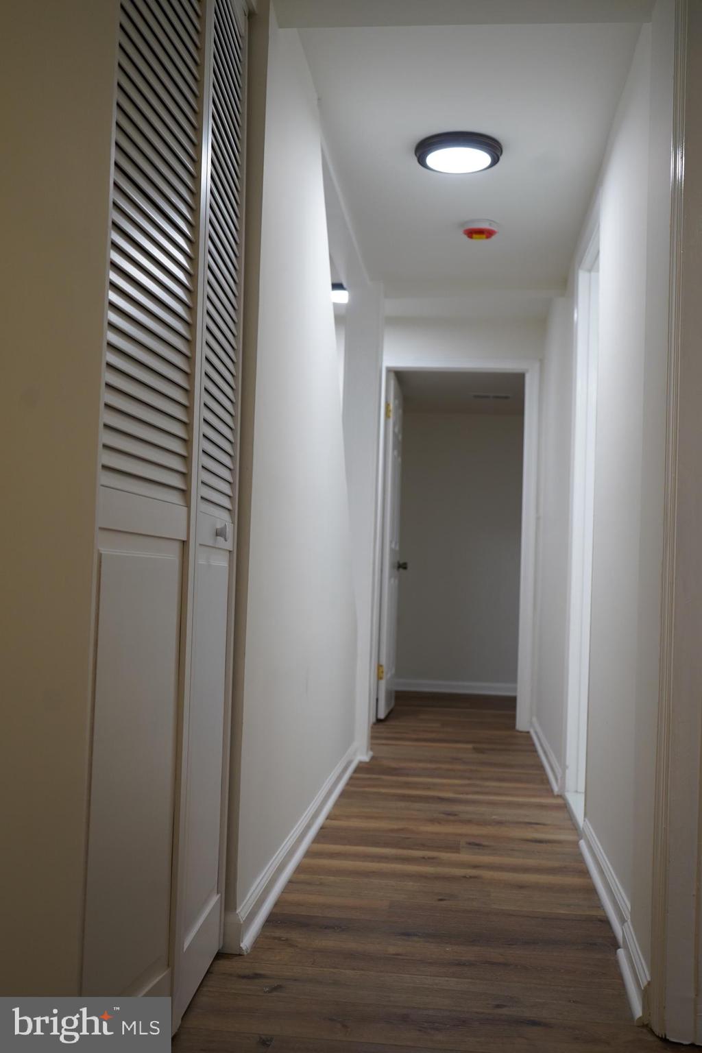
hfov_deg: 35.9
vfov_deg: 51.9
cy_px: 526
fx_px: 1082
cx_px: 351
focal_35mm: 37
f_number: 4
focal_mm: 37
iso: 1000
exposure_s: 1/160
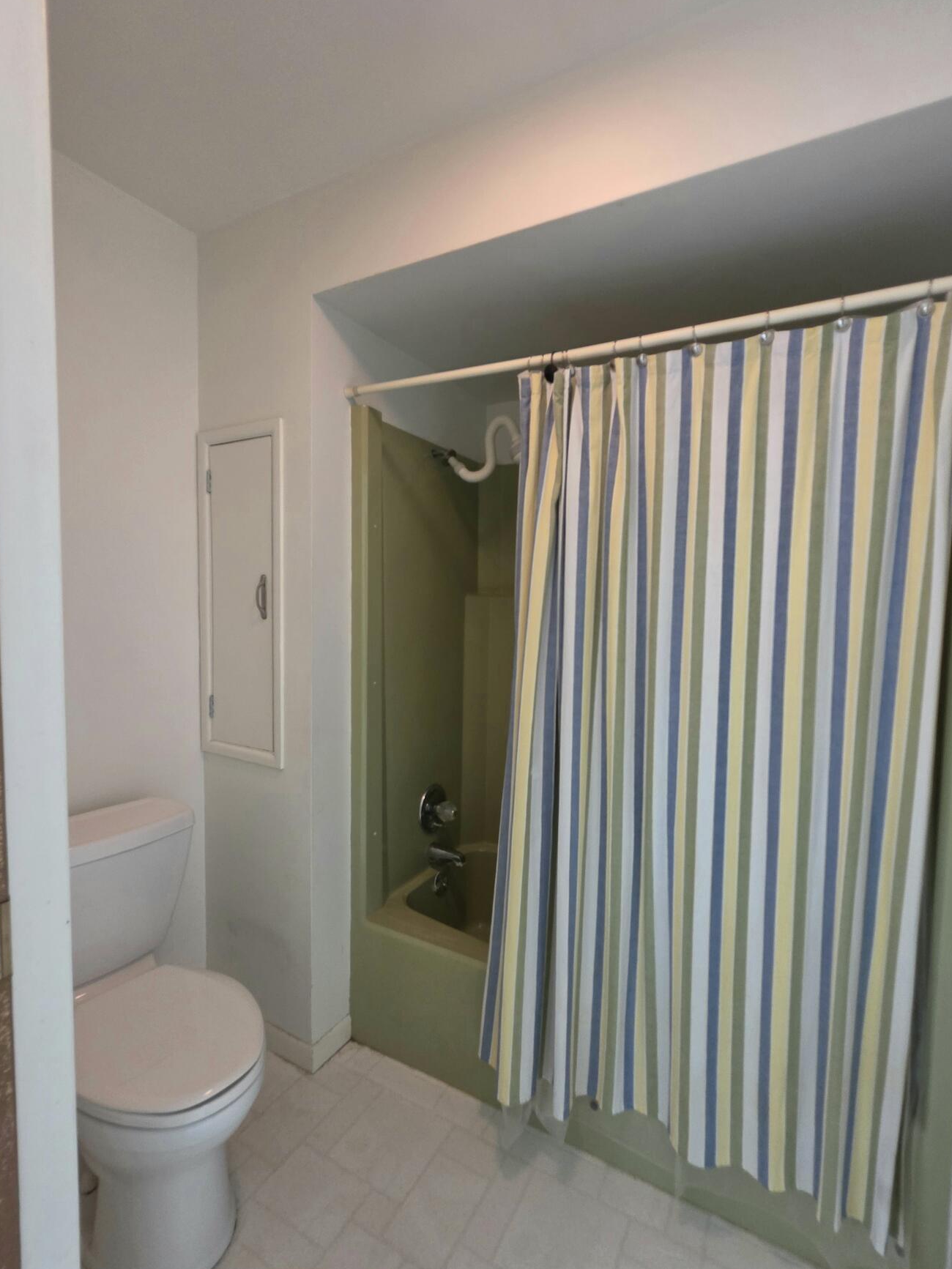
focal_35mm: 15
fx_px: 550
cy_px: 641
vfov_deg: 98.2
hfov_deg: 81.7
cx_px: 486
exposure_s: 1/60.2
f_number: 1.9
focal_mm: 2.2
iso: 320
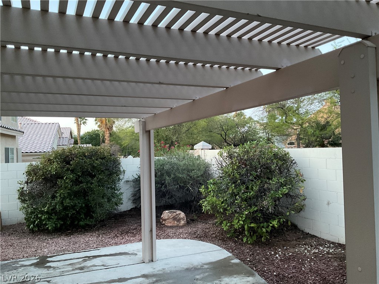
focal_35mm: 29
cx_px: 190
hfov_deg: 61.7
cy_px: 142
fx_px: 318
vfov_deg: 48.2
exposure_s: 1/30
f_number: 1.8
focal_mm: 3
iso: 320
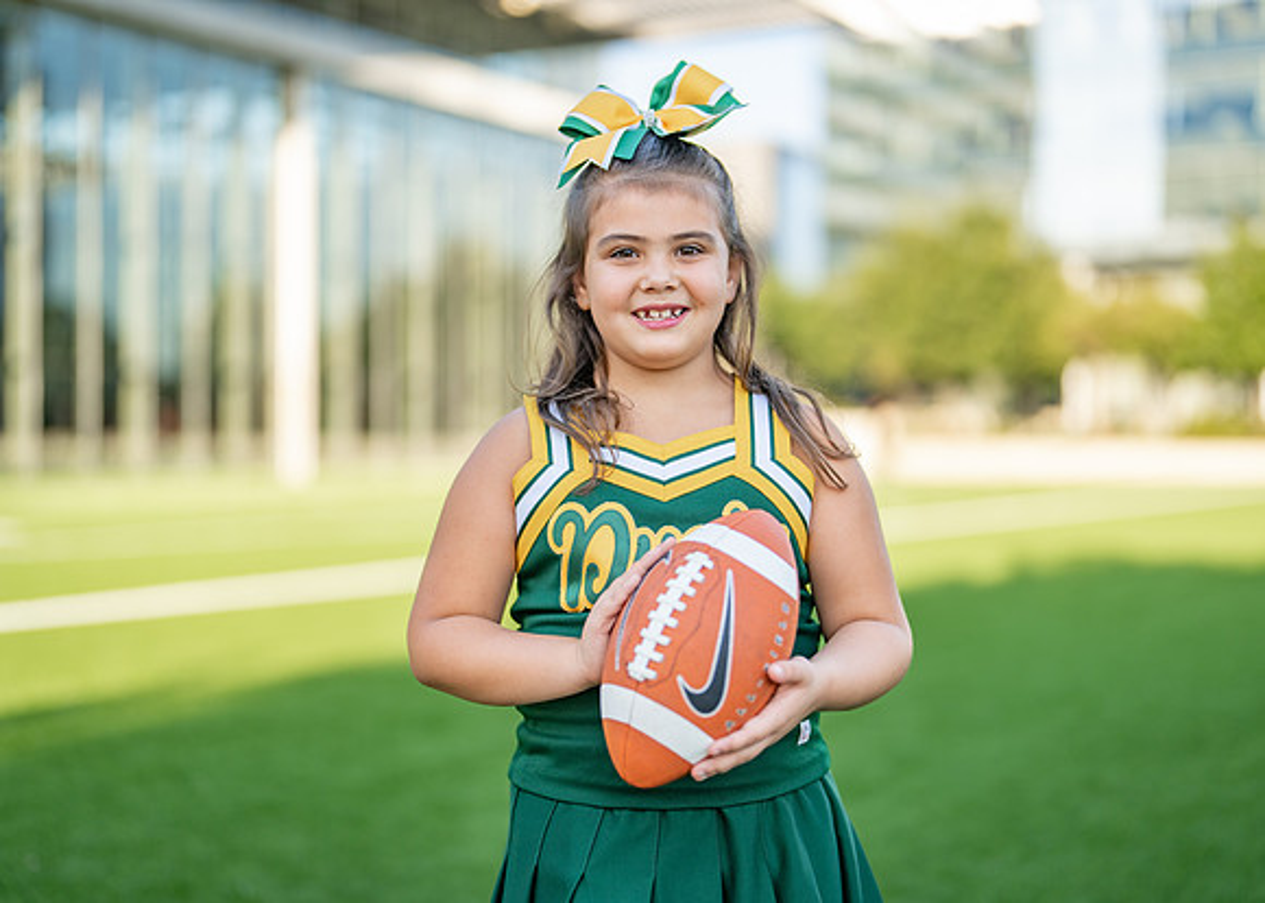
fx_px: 1882
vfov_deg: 27.0
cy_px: 452
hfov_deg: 37.2
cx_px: 632
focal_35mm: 52
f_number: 1.2
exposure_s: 1/1600
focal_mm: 50
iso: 100
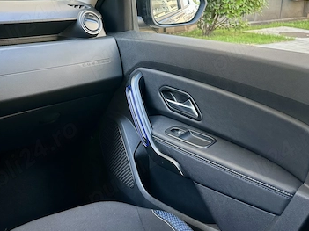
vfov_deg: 33.9
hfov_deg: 44.4
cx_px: 82
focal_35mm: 41
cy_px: 40
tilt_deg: -11.5
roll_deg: -1.0
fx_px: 366
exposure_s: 1/121
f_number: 1.78
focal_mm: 6.86
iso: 80
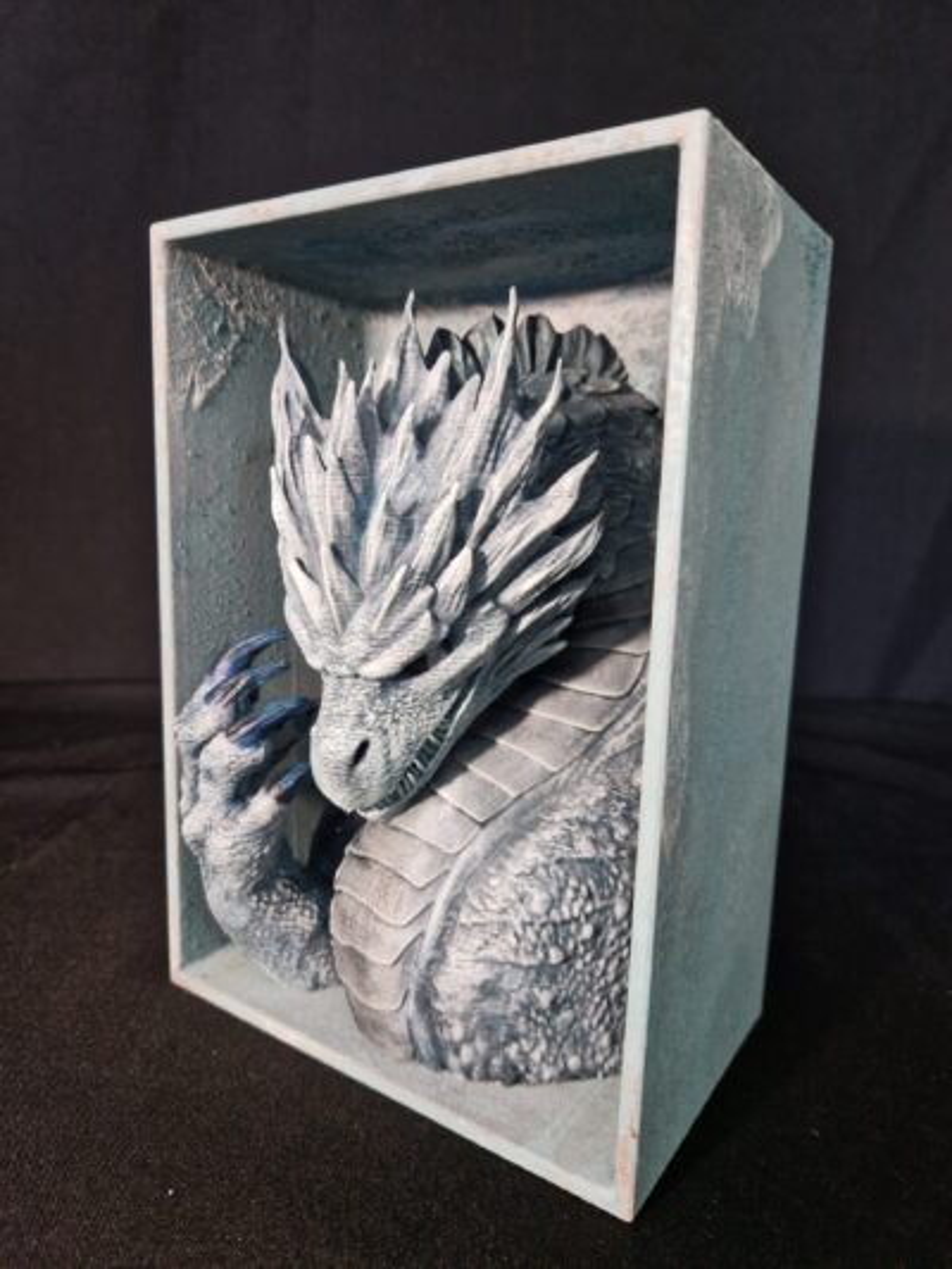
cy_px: 634
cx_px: 476
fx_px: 843
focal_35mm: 23
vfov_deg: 73.9
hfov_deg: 58.9
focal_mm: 5.4
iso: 500
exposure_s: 1/25
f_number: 1.8
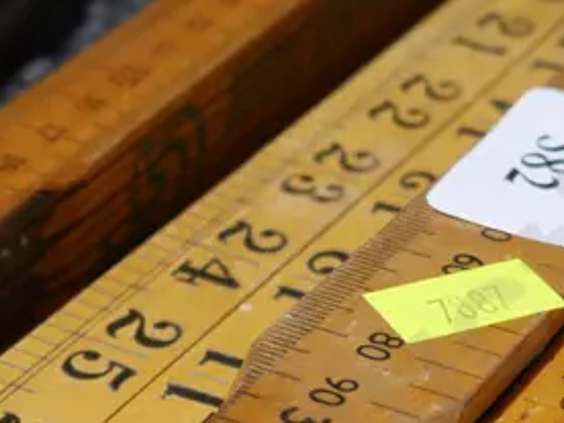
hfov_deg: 13.9
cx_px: 431
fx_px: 2297
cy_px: 377
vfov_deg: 10.5
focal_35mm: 141
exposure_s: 1/60
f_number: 4.1
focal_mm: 19
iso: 500
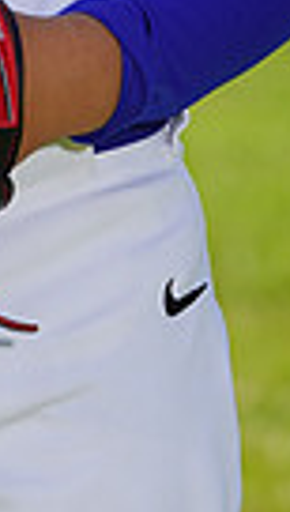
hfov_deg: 1.2
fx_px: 13589
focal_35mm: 999
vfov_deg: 2.2
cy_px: -553
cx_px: -164
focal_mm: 224
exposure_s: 1/250
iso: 100
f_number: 9
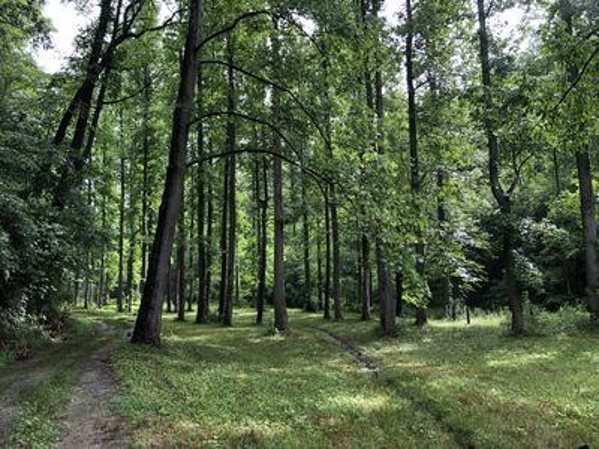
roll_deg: +1.9
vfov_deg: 49.7
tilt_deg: +8.3
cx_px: 300
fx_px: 485
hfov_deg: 63.4
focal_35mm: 28
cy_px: 224
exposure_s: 1/154
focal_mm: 3.99
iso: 20
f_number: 1.8
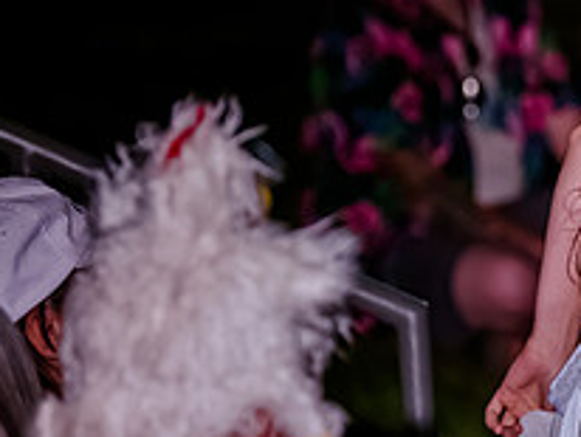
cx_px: 866
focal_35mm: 485
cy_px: 149
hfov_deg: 4.1
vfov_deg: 3.1
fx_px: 8150
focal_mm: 135
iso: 1600
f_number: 2.8
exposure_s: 1/400
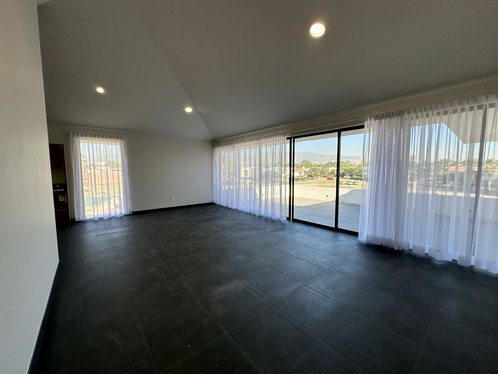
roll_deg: +0.4
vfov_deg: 85.7
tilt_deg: -4.4
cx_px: 249
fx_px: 201
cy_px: 187
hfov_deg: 102.1
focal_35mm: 14
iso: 40
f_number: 2.2
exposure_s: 1/401
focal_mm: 2.22
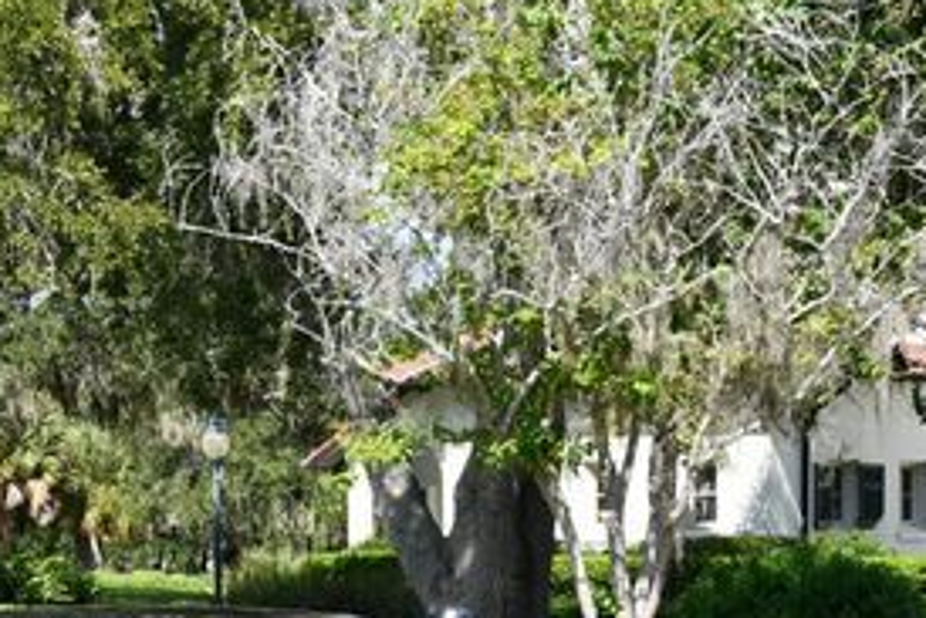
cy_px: 642
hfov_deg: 17.9
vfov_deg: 12.1
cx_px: 24
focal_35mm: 112
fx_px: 2882
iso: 180
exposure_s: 1/250
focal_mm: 24
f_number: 8
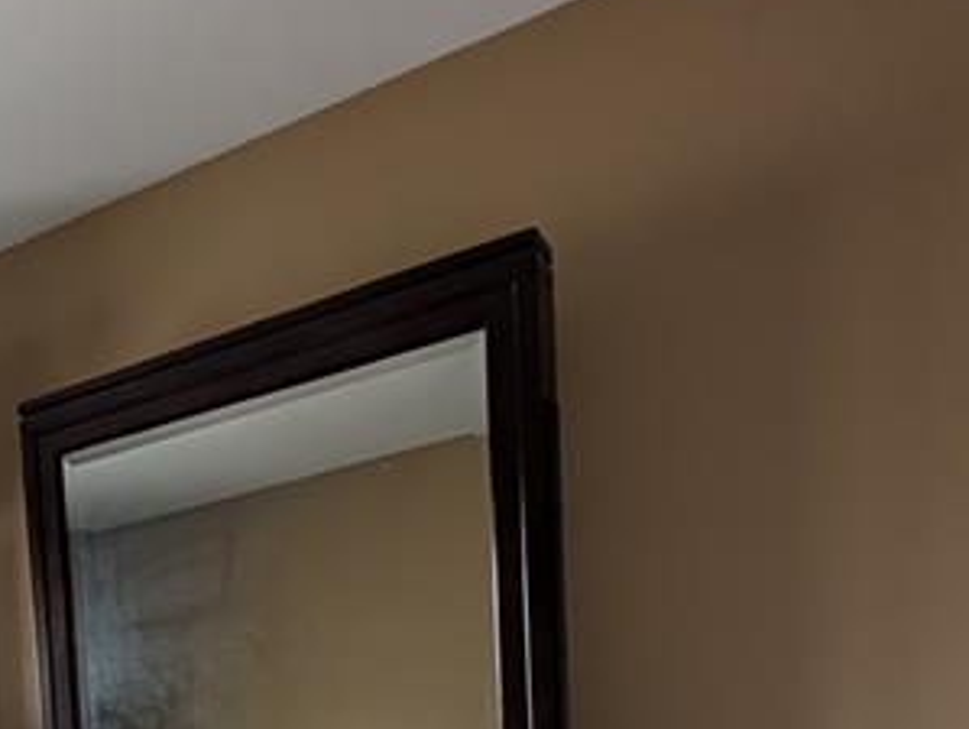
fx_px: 1149
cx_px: -45
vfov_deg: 28.8
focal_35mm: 41
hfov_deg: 39.2
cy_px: 943
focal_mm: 2.23
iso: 41
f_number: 1.95
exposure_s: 1/31.6
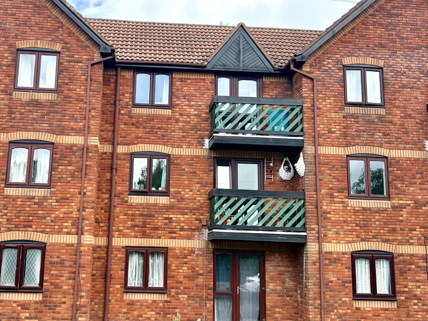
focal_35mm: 45
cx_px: 171
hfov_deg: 41.9
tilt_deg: +13.5
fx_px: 556
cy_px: 139
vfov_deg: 32.1
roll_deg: -1.9
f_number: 1.6
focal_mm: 5.96
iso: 64
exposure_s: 1/2208
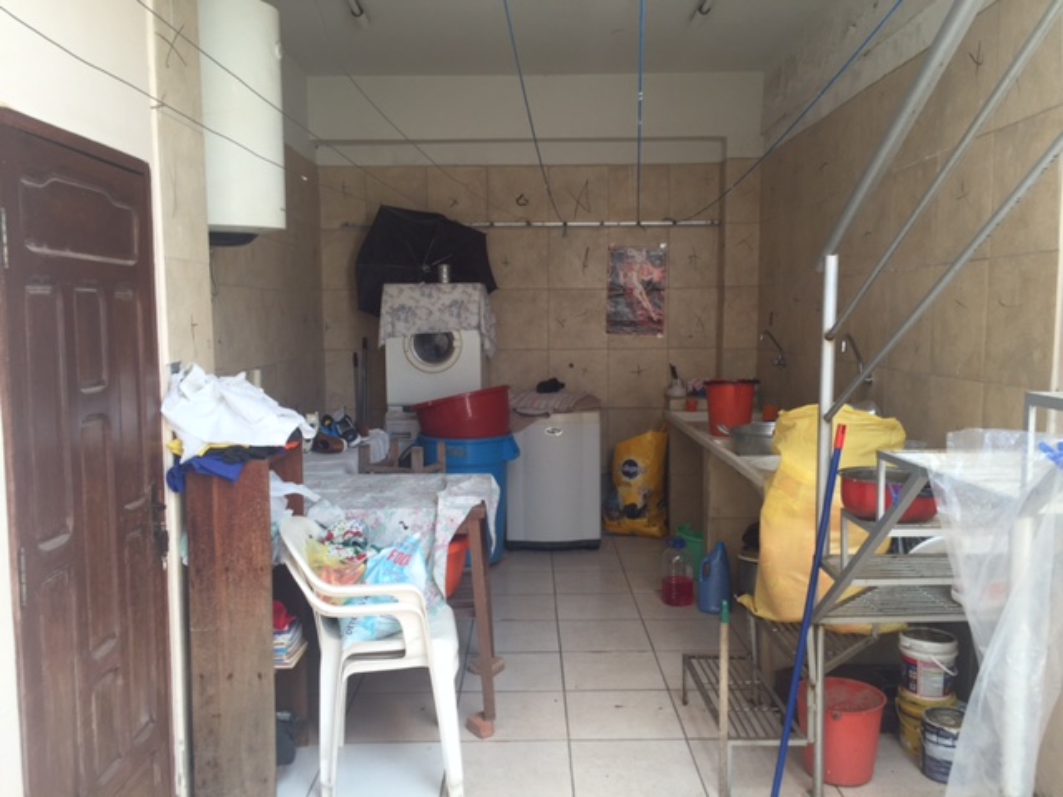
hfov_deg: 61.7
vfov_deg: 48.2
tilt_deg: -6.9
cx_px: 532
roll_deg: -0.1
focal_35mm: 29
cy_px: 398
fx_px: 891
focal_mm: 4.15
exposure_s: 1/103
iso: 32
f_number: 2.2
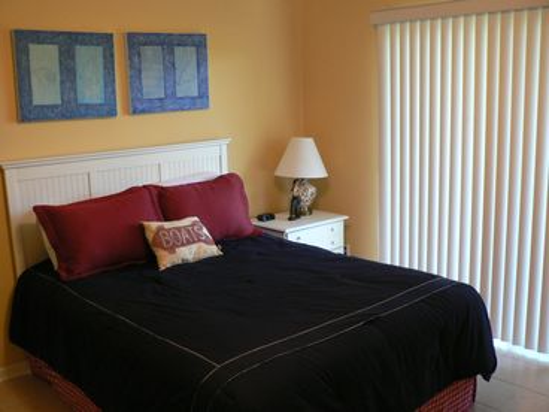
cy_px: 206
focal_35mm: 36
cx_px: 274
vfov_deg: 39.7
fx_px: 571
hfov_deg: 51.4
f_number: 2.8
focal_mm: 6
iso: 200
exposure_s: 1/30
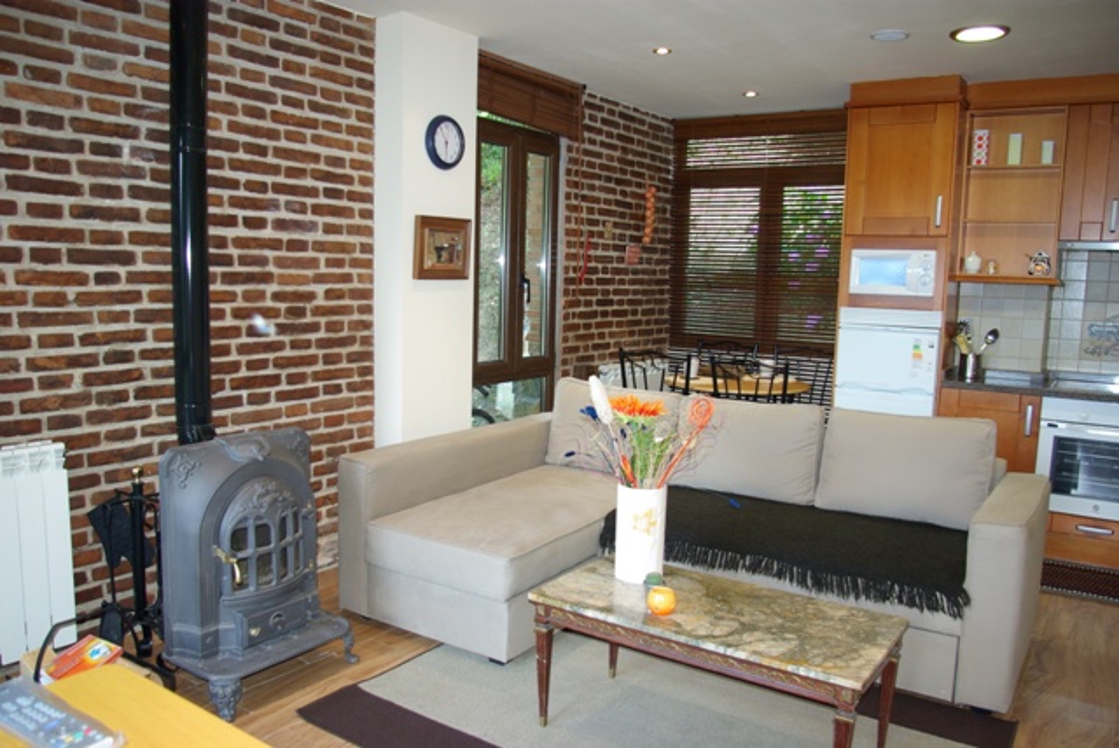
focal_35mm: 27
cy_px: 374
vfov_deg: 48.0
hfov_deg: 67.3
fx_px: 840
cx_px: 560
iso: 200
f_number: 3.5
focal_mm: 18
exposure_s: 1/30
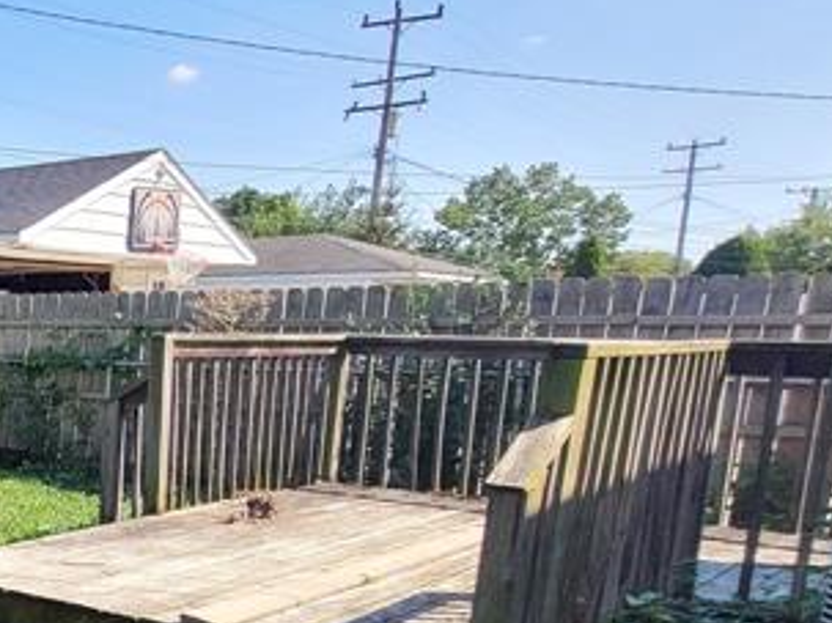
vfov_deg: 31.8
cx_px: -360
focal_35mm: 44
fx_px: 1057
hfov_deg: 29.6
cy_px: 513
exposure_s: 1/501
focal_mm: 1.74
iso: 40
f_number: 2.2
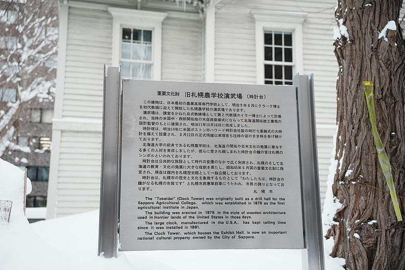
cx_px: 202
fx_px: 519
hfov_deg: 42.7
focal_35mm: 46
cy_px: 135
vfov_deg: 29.2
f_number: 2.8
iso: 125
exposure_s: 1/125
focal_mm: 46.1
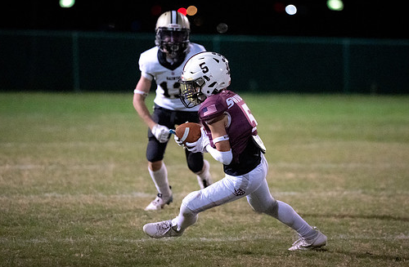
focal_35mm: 328
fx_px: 3705
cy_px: 134
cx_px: 243
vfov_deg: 4.1
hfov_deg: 6.3
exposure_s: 1/1000
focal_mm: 200
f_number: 2.8
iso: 12800
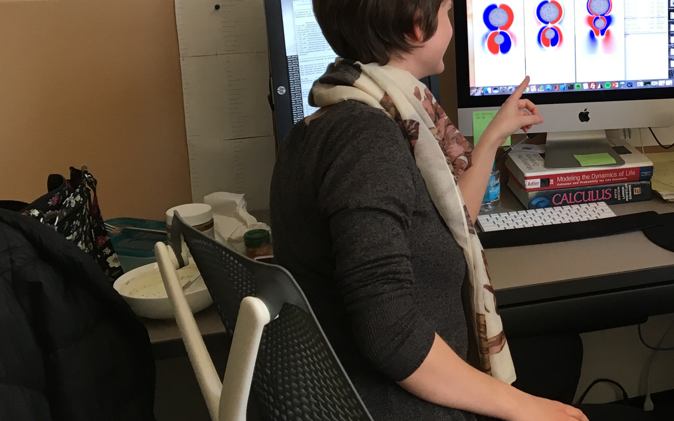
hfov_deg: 33.7
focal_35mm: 57
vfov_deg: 22.4
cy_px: 81
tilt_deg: -10.2
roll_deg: +0.9
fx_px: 1047
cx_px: 613
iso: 50
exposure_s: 1/30
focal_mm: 4.15
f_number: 2.2
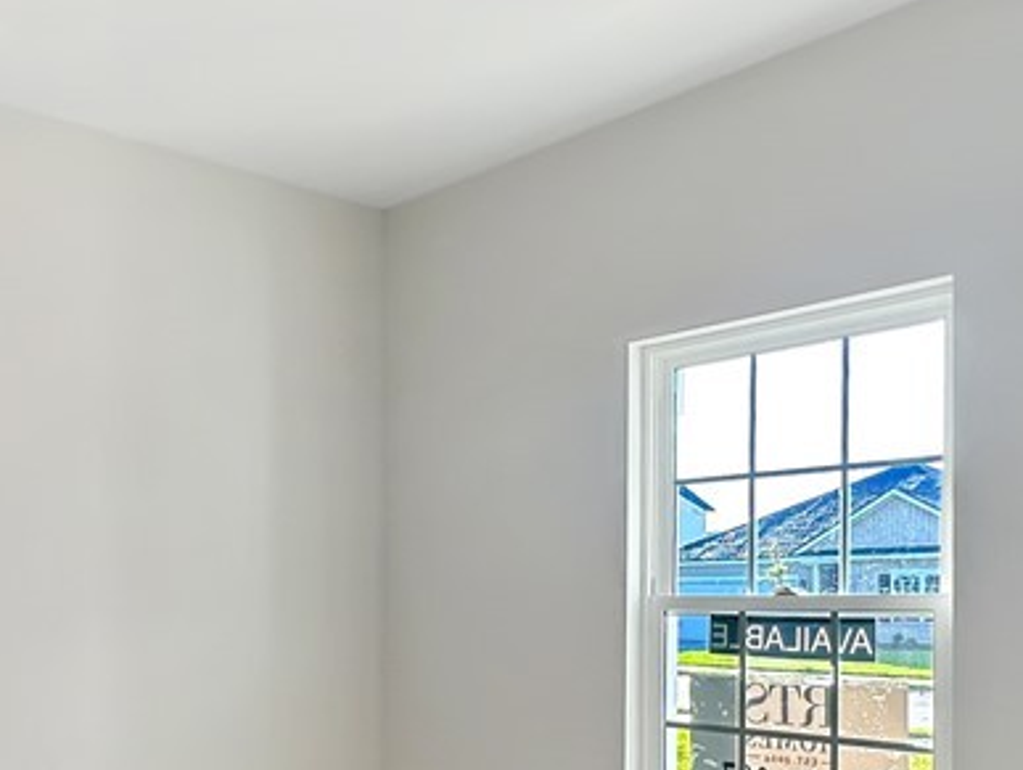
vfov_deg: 35.6
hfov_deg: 49.0
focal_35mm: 37
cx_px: 317
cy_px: 738
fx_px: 1094
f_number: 2.2
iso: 40
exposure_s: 1/121
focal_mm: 2.22
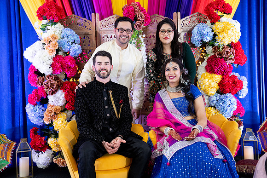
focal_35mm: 44
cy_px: 89
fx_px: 326
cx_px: 134
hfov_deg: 44.5
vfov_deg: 30.5
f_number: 2.8
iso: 1250
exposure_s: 1/125
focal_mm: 44
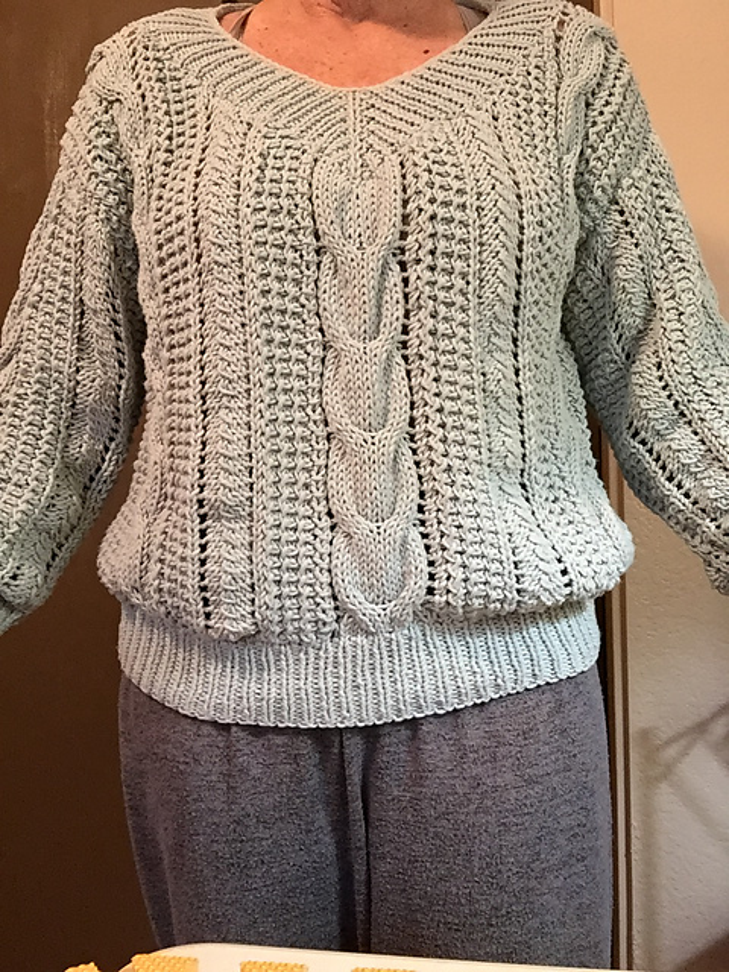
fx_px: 870
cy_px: 486
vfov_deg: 58.4
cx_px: 364
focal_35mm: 31
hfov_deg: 45.4
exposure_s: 1/24
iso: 320
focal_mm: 2.65
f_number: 2.2
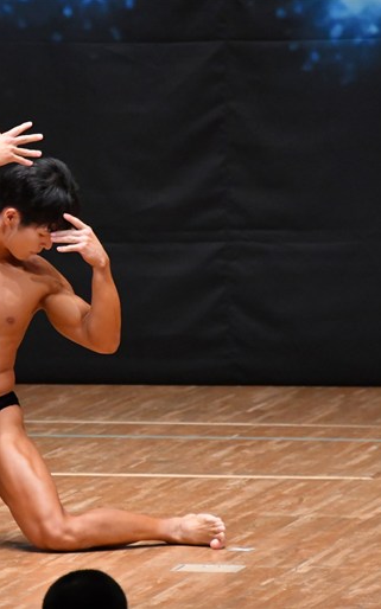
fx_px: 8810
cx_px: 3
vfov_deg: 4.0
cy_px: 304
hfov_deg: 2.5
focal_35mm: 530
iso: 6400
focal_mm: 230
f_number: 5.6
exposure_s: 1/400
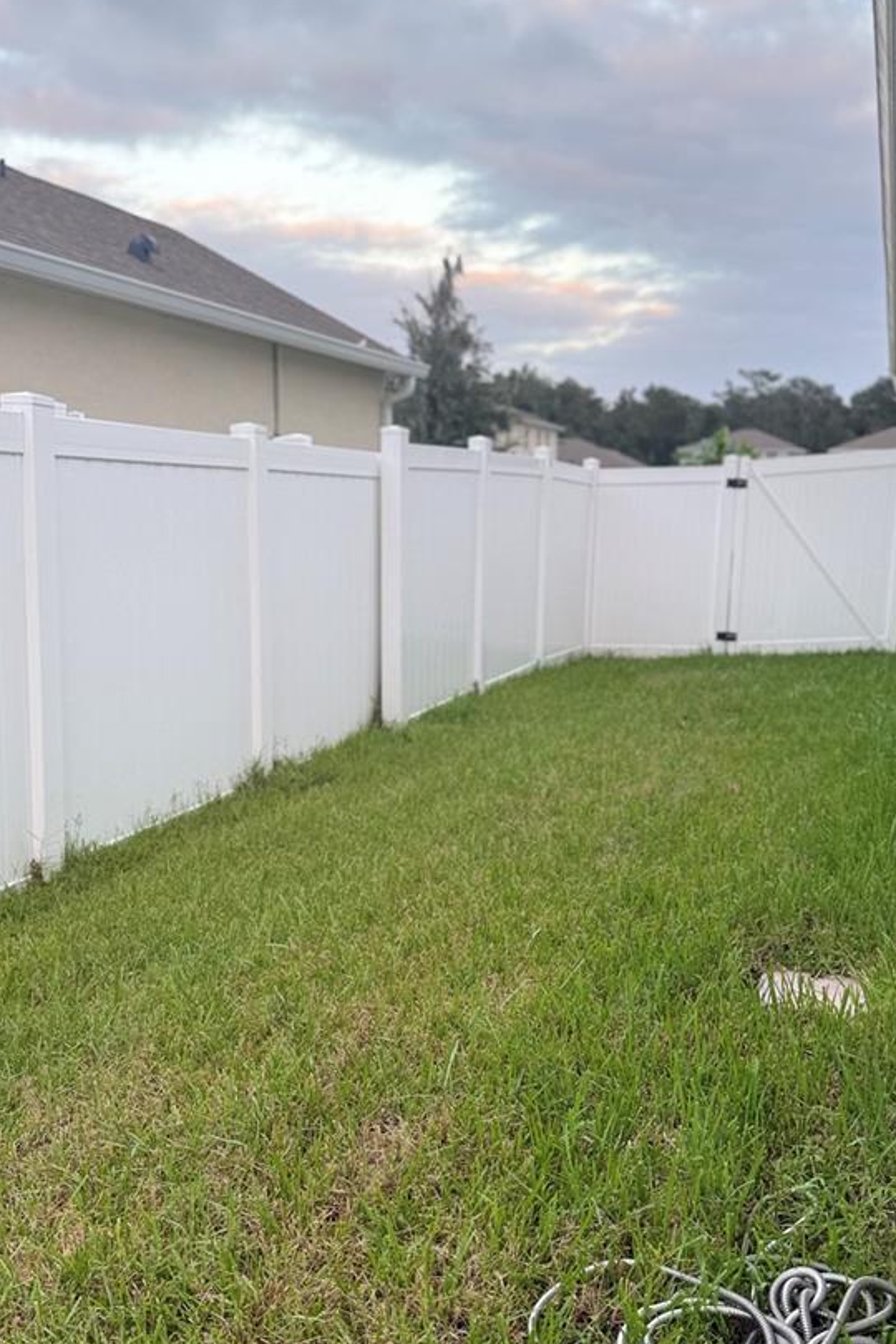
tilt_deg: -10.7
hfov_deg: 35.9
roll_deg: -3.6
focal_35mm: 37
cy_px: 762
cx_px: 478
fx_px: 1381
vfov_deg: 51.7
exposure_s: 1/120
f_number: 1.78
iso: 64
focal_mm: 6.76
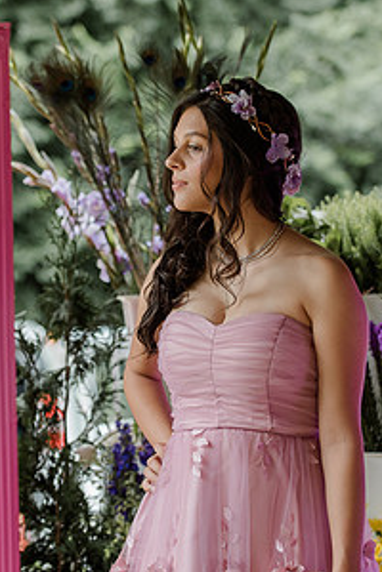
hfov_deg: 7.4
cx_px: 131
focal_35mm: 186
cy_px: 270
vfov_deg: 11.1
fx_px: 2960
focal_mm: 86
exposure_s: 1/200
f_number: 3.2
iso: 640
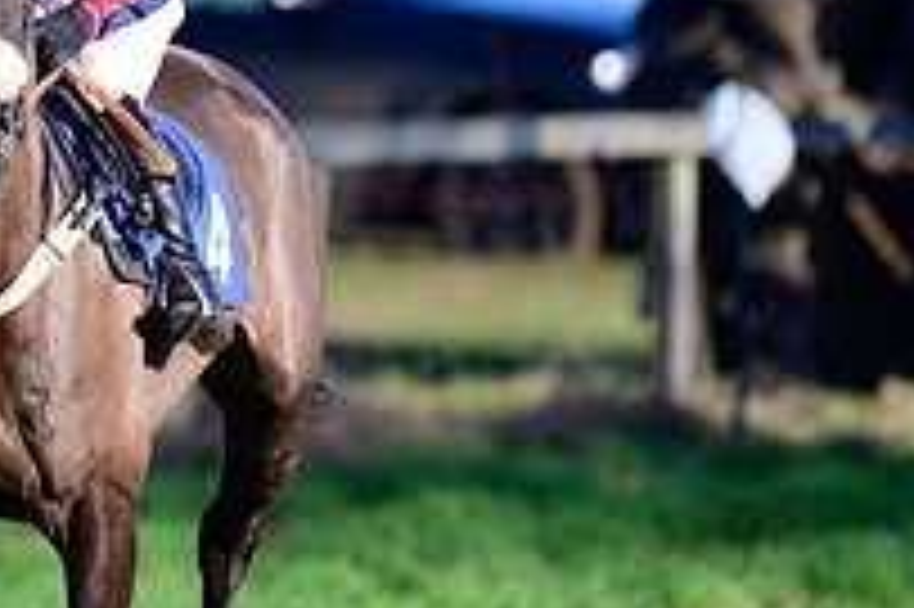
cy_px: 162
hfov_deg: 1.8
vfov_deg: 1.2
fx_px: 28945
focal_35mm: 1141
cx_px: -77
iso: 400
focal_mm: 400
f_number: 5
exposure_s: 1/2000
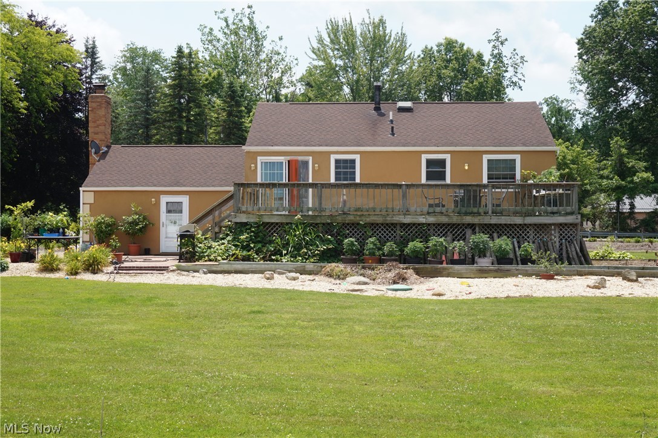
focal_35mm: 51
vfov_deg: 26.4
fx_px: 931
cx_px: 329
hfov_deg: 38.9
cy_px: 219
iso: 100
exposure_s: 1/80
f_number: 13
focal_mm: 34
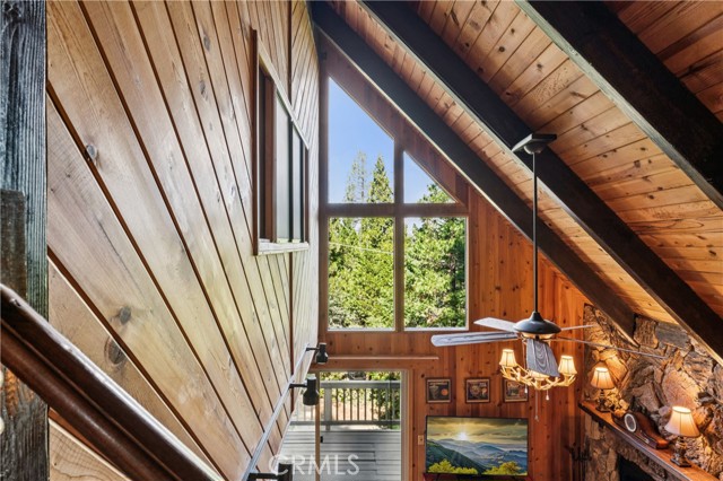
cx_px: 362
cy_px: 240
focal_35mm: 20
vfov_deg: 62.6
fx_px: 395
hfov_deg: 84.9
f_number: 13
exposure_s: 1/3.33
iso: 100
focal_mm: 19.7
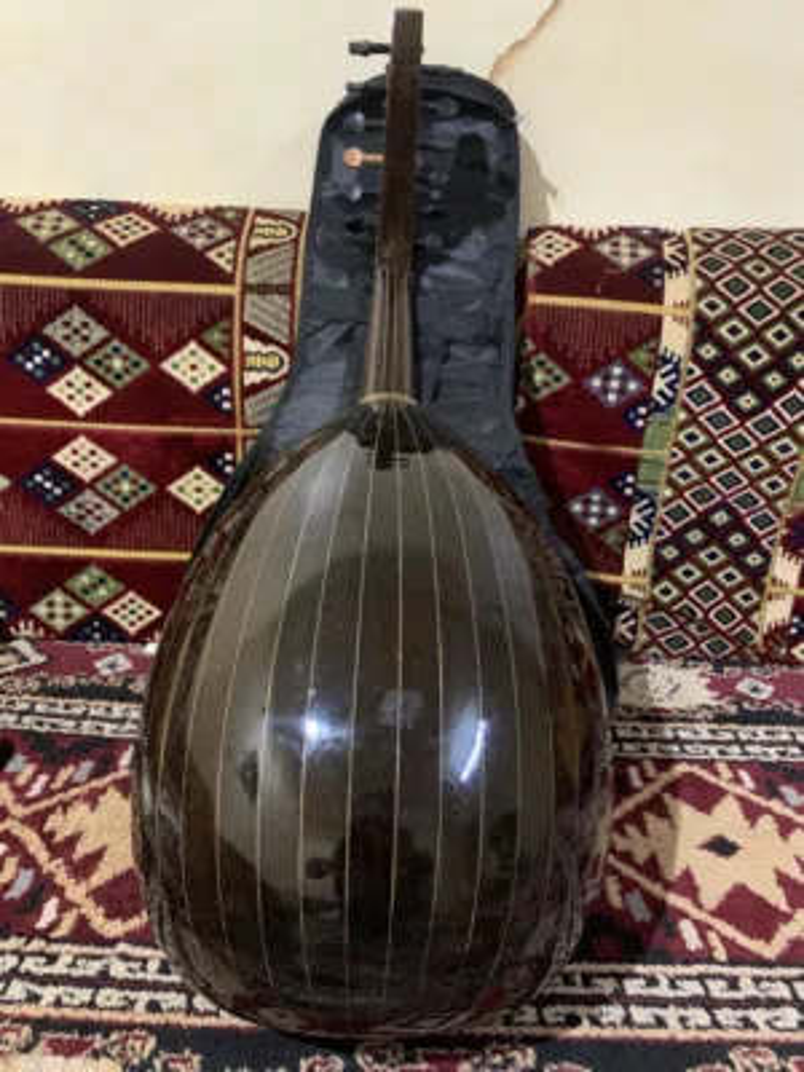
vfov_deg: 67.3
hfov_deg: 53.1
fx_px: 805
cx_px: 402
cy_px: 536
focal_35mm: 26
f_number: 1.8
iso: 800
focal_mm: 4.25
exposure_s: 1/24
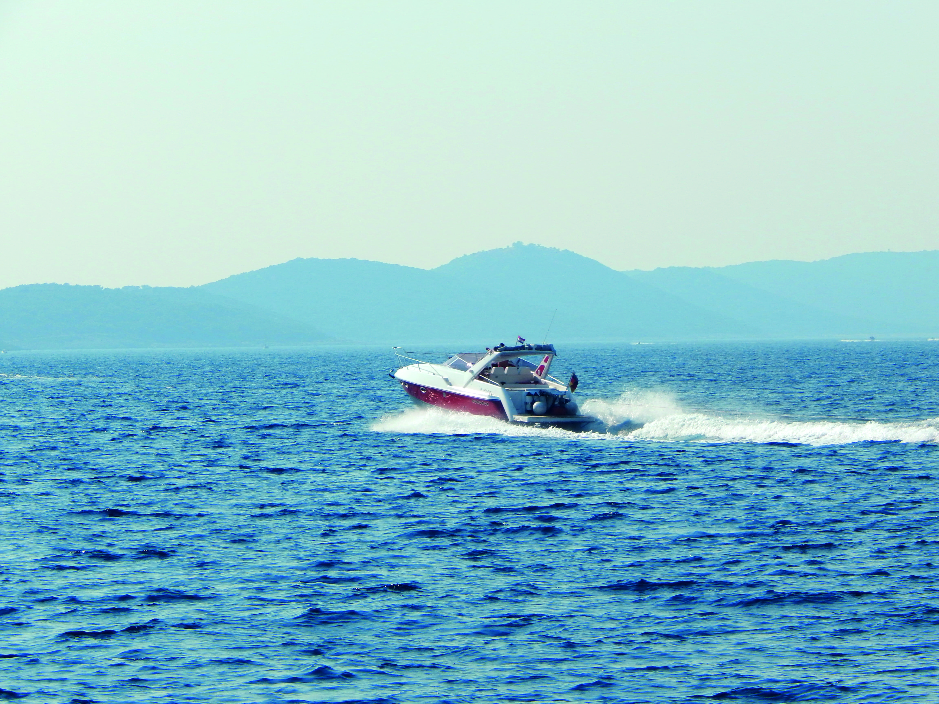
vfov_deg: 6.4
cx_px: 470
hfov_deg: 8.5
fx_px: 6348
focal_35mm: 234
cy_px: 352
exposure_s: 1/800
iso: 125
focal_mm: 41.7
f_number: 5.6
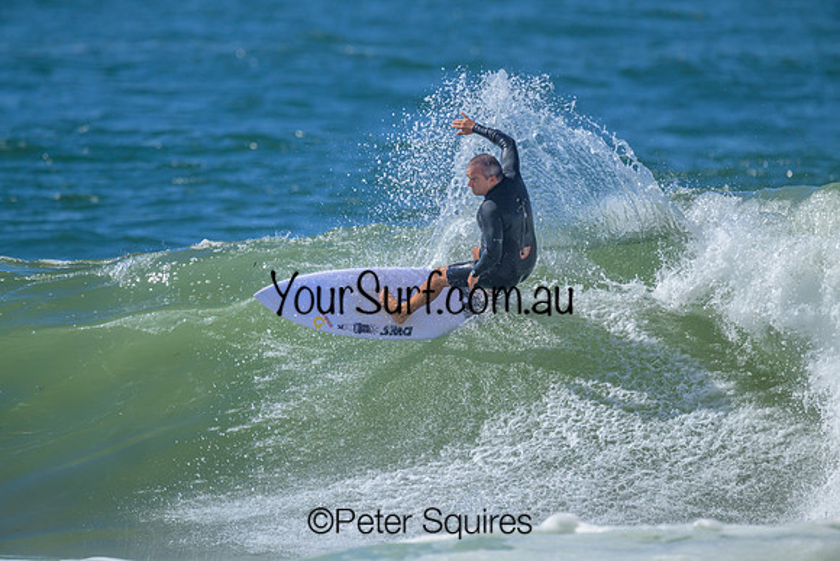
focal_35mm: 1120
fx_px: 26138
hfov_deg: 1.8
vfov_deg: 1.2
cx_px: 420
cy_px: 280
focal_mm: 1120
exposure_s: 1/4000
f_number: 9
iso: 1100
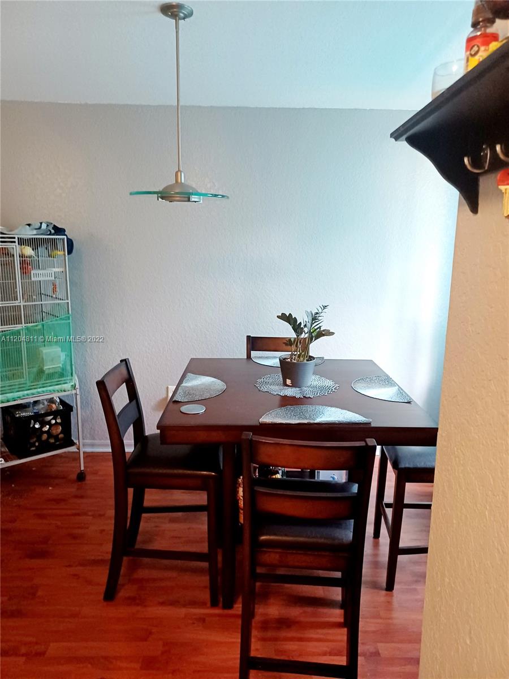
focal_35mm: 25
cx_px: 254
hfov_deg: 54.9
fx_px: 490
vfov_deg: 69.4
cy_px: 340
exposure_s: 1/24
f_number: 1.8
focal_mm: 4.6
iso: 640
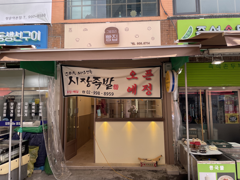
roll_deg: +1.1
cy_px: 90
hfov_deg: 67.3
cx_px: 120
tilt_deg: +5.1
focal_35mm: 26
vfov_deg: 53.1
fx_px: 180
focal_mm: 4.2
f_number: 1.6
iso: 32
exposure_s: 1/363
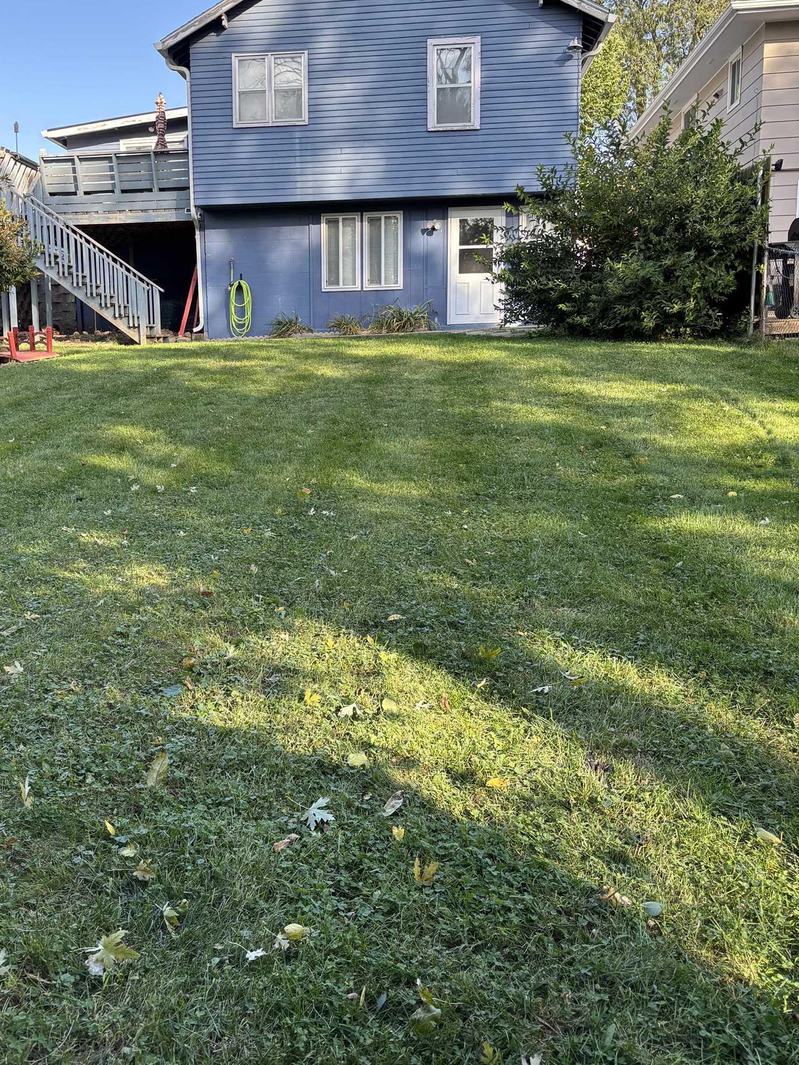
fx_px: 1016
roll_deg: +0.4
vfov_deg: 55.2
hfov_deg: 42.6
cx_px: 294
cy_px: 475
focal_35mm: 33
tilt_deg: -6.3
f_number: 1.6
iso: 50
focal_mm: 5.96
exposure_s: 1/505
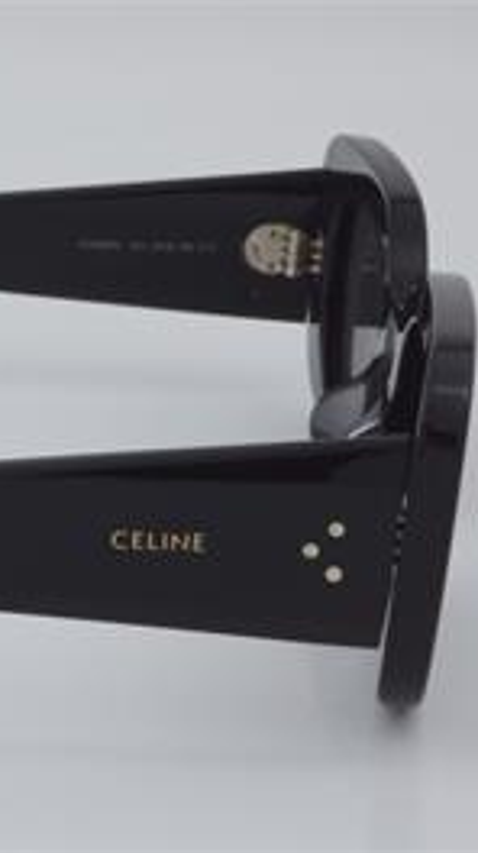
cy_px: 426
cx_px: -116
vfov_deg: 18.0
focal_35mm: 119
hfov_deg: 10.0
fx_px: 2688
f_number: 32
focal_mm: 50
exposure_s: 1/4
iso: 100
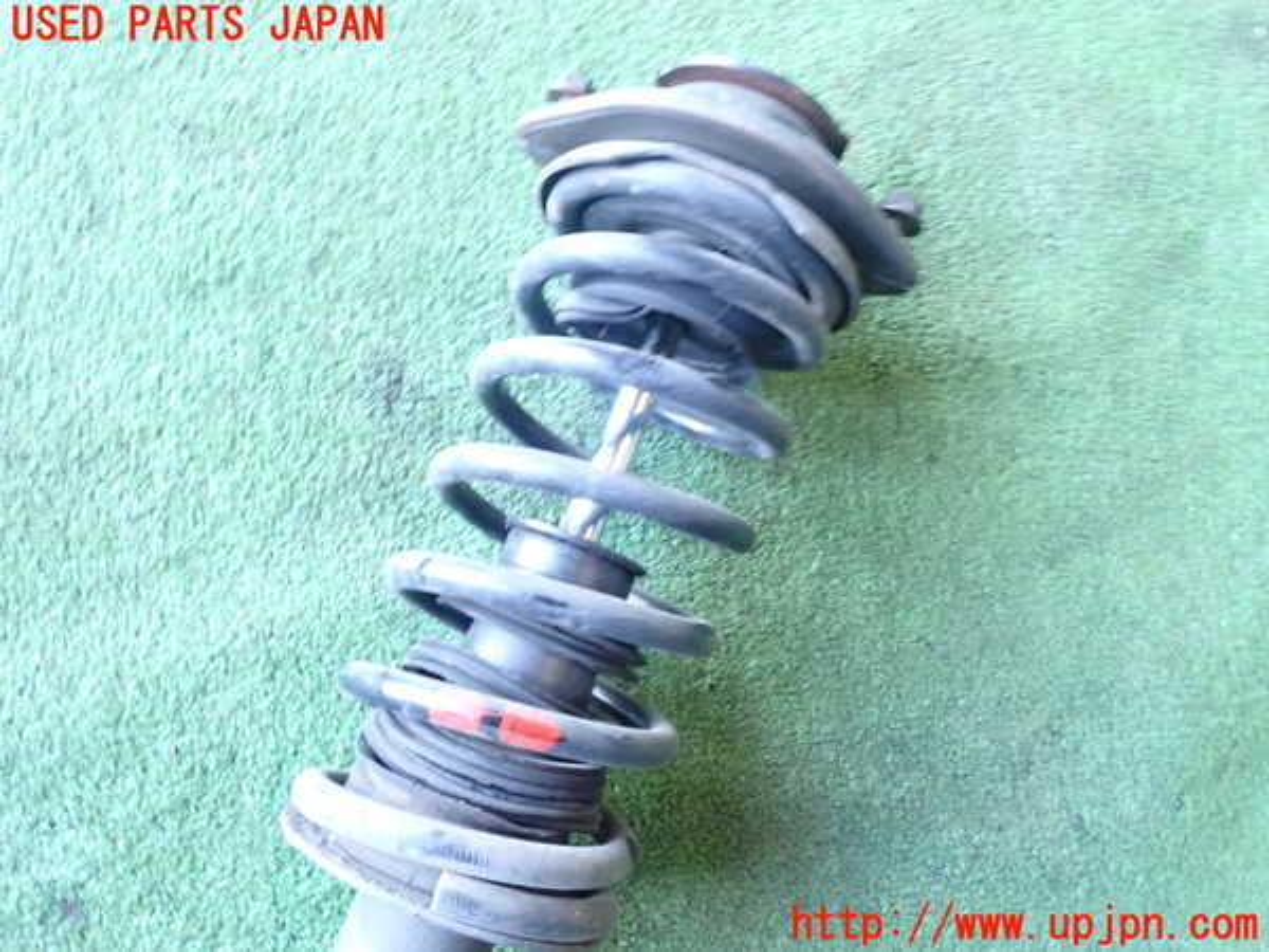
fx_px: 1026
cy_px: 476
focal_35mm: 28
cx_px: 634
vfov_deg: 49.7
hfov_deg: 63.4
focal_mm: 5.05
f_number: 9
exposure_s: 1/8
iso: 1250
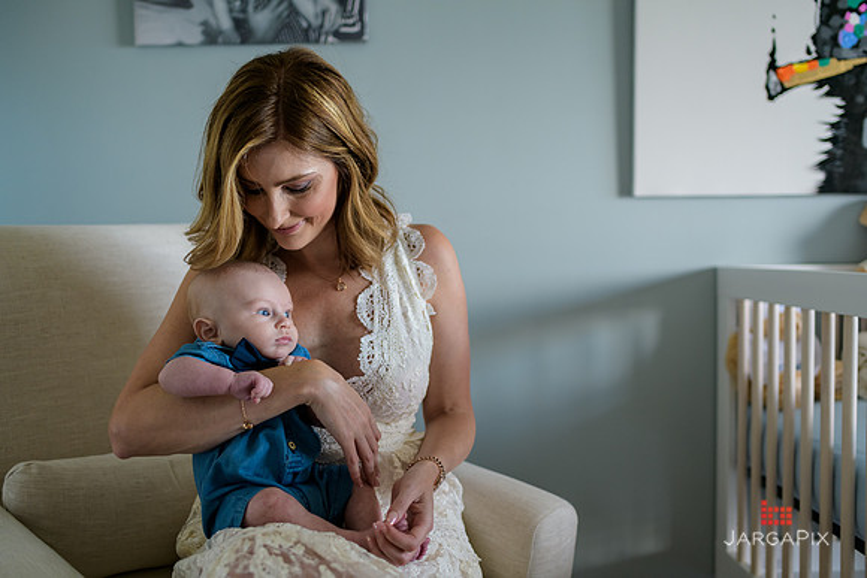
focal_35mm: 35
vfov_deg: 37.9
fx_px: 843
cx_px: 434
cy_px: 289
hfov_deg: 54.4
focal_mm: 35
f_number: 2
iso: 400
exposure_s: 1/200
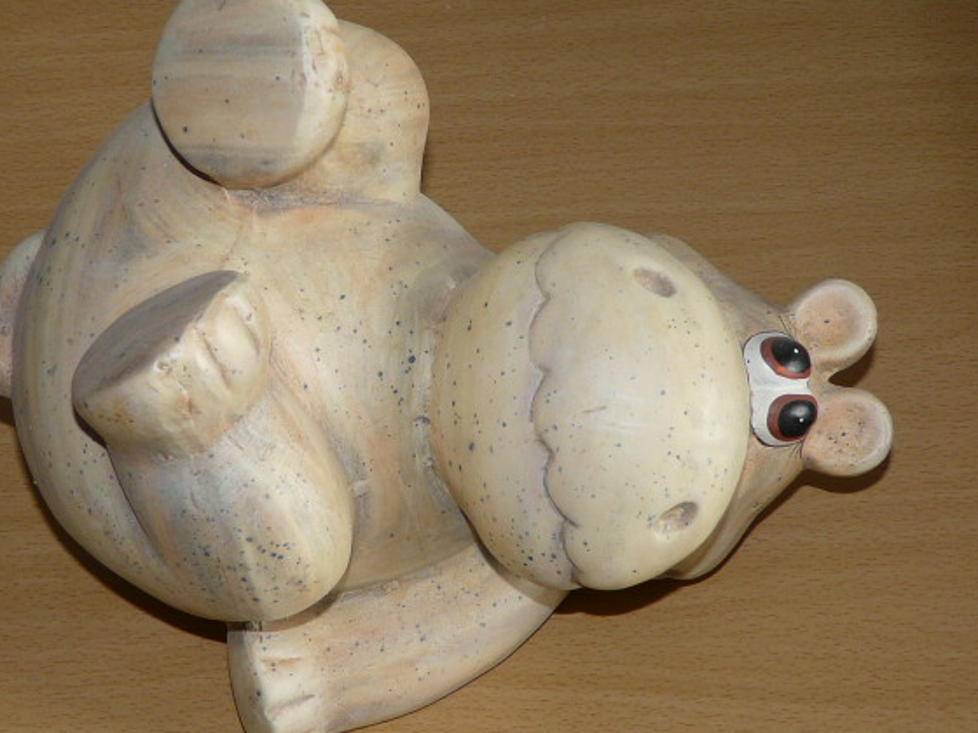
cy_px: 360
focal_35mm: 80
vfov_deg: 18.4
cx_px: 472
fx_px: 2260
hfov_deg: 24.4
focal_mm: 7.2
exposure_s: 1/40
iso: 100
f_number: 3.2
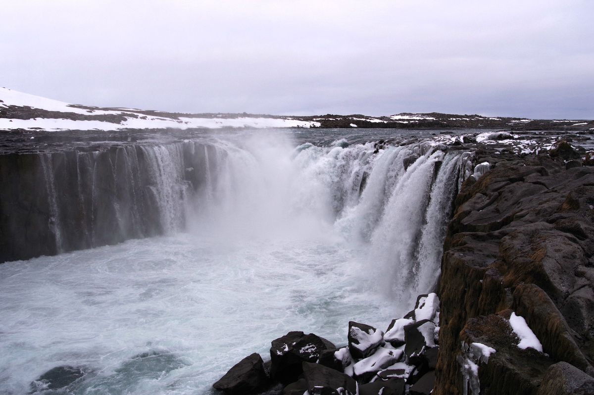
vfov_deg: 38.3
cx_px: 297
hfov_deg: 55.1
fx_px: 569
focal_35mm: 34
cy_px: 198
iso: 200
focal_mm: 23
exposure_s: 1/250
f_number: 6.3
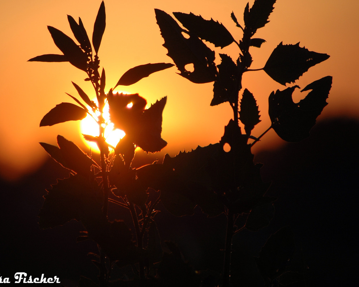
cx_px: 164
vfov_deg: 4.6
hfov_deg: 5.7
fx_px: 3612
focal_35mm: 340
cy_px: 144
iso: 200
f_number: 6.7
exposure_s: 1/750
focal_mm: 200
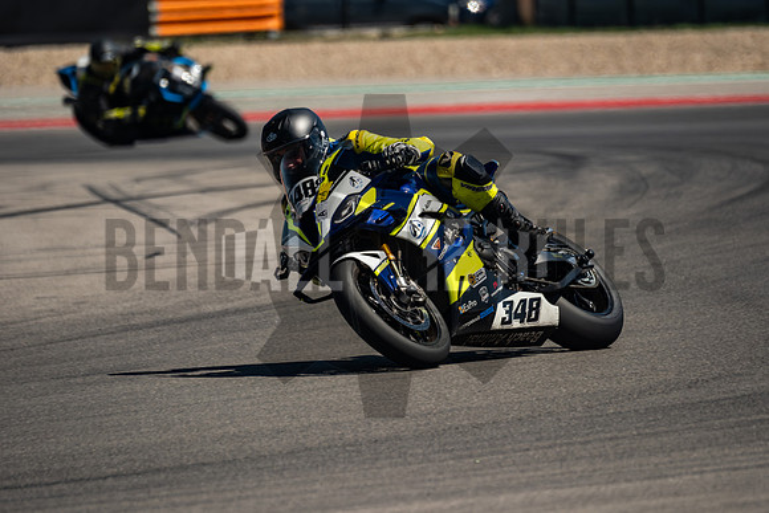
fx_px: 12819
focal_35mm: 600
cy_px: 256
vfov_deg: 2.3
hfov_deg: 3.4
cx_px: 384
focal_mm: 400
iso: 500
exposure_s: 1/1600
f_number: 5.6
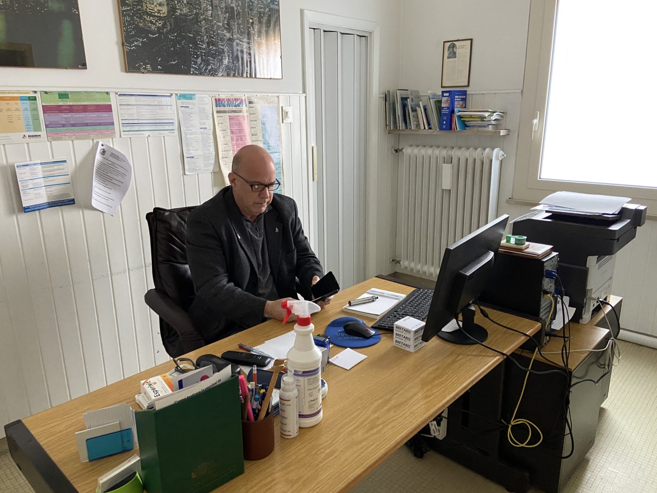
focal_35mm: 26
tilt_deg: -14.6
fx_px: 493
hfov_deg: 67.3
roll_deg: +0.2
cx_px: 328
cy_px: 246
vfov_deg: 53.1
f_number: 1.8
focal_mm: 4.25
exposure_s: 1/33
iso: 320
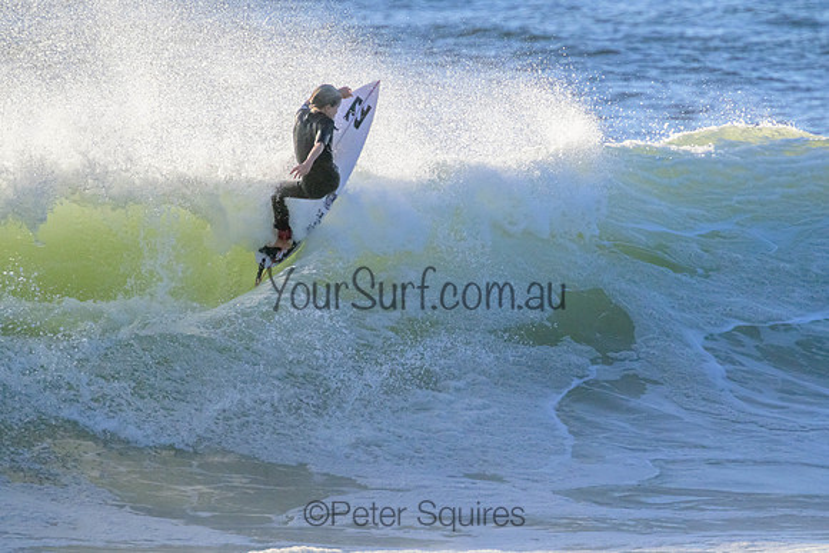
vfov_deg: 1.3
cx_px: 488
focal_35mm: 1098
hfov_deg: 1.9
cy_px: 296
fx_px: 25289
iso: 1400
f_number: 11
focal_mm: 800
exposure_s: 1/2000
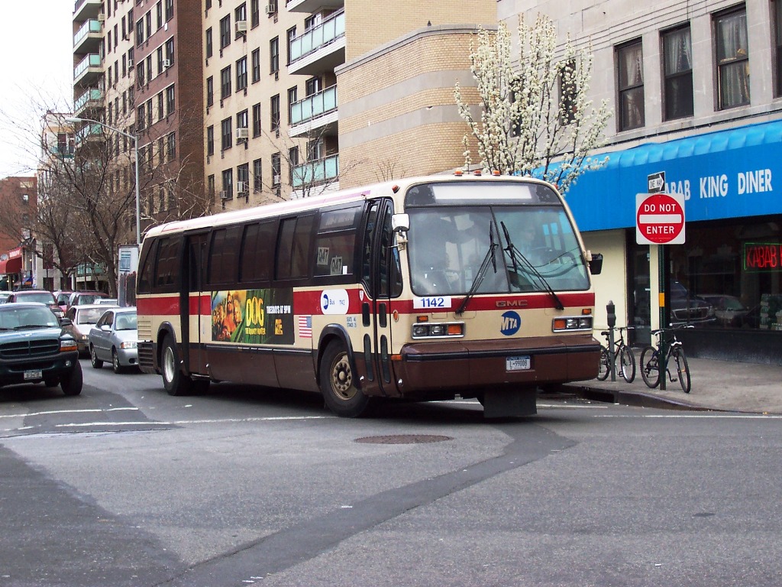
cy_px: 294
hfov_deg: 27.4
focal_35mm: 71
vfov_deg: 20.7
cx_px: 391
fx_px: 1604
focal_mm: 10.8
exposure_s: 1/350
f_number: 4
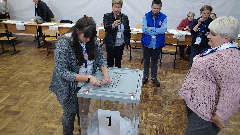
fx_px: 172
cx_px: 124
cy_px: 53
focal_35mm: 27
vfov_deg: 42.6
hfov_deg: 69.8
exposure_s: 1/25
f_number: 1.75
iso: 763
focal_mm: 5.25
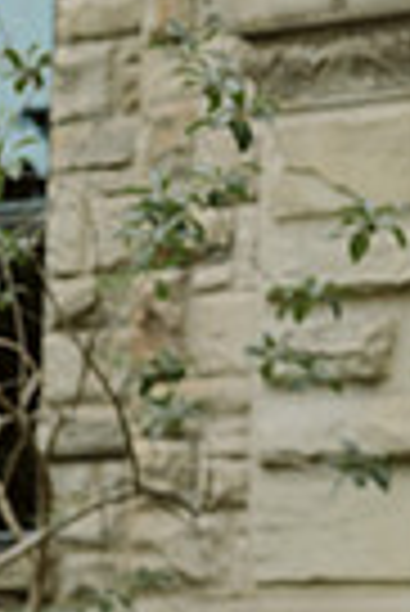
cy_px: 882
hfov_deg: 8.1
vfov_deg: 11.9
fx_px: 2811
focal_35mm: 165
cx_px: -257
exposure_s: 1/400
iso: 640
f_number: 2.8
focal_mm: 50
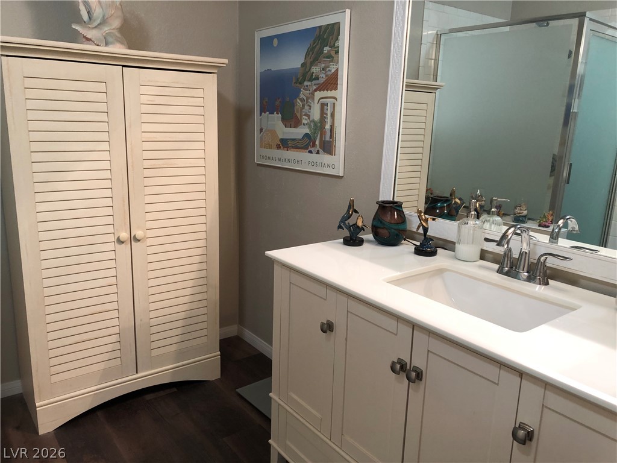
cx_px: 308
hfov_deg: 63.4
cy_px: 232
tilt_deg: -14.1
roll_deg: -2.2
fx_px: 499
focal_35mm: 28
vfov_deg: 49.7
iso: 40
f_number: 1.8
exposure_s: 1/20
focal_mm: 3.99
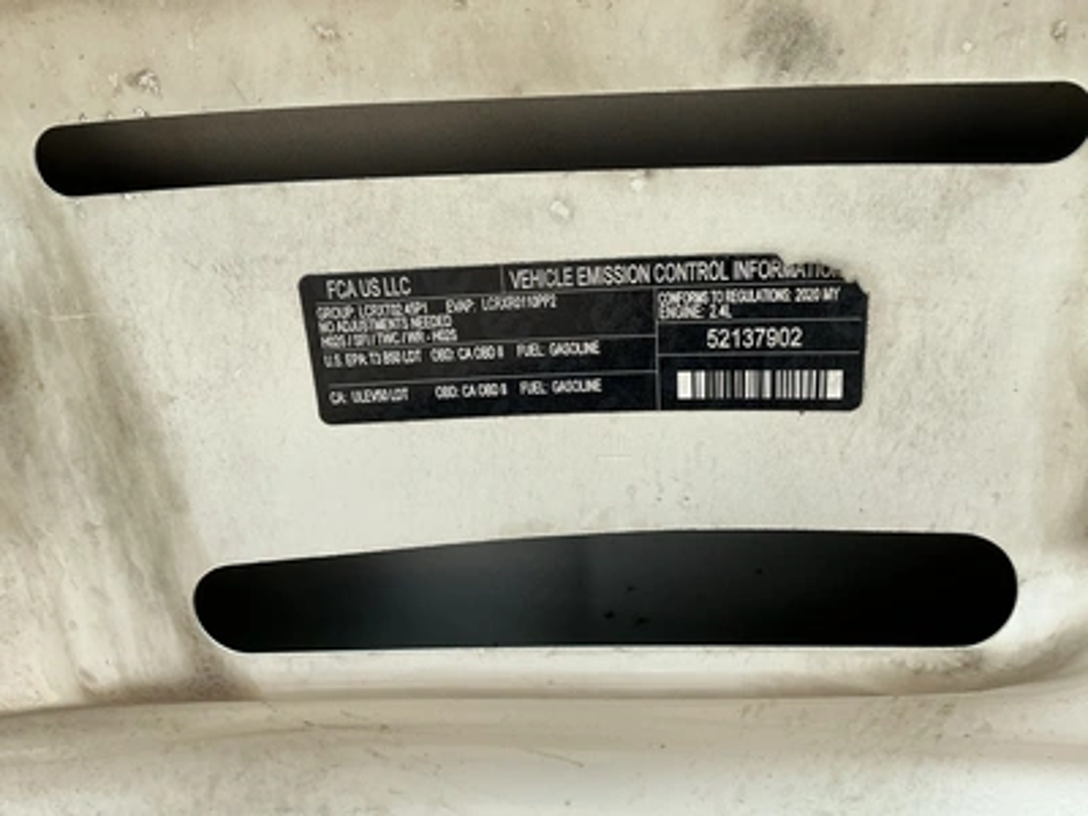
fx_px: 880
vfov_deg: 49.7
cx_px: 544
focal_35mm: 28
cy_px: 408
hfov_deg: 63.4
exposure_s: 1/495
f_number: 1.8
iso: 25
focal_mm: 3
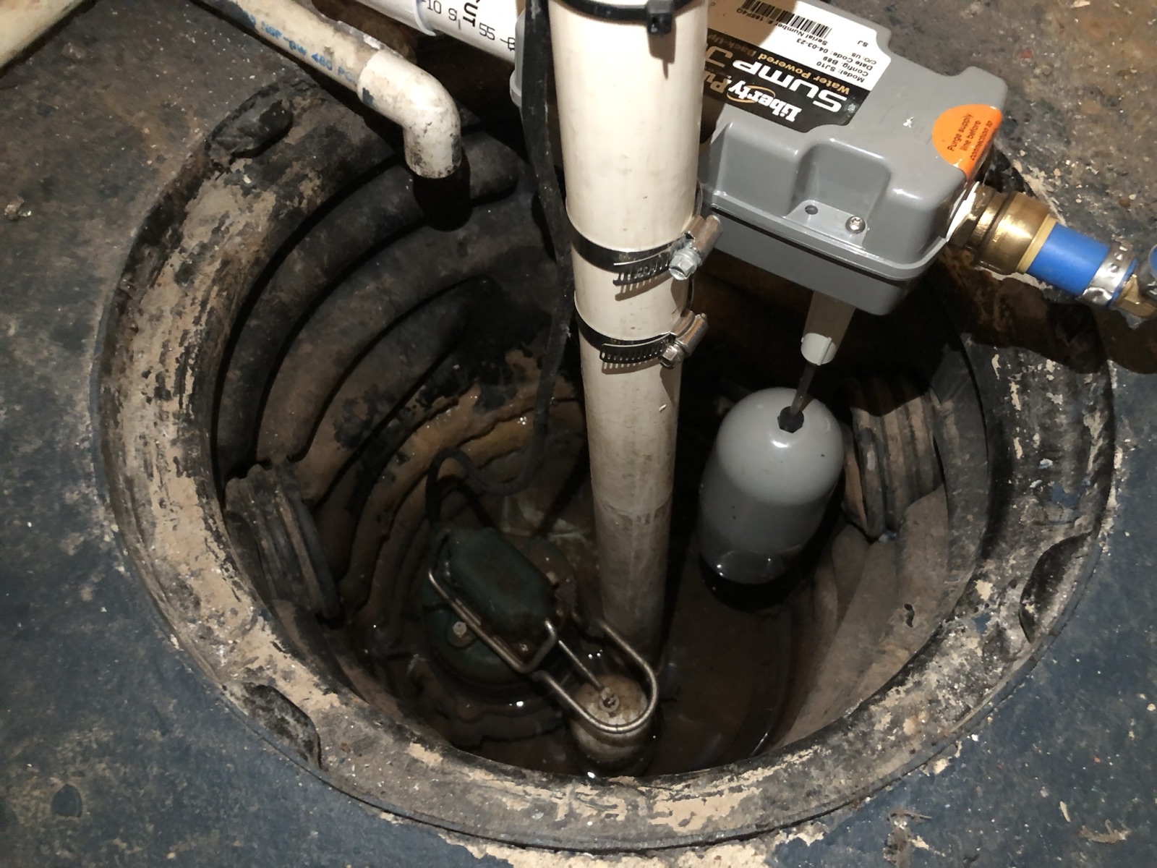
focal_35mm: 28
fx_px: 936
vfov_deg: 49.7
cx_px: 578
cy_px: 434
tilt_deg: -63.9
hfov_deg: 63.4
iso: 125
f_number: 1.8
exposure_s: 1/4
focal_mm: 4
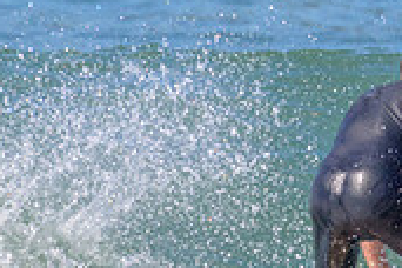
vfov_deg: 0.4
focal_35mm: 3669
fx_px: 40967
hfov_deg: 0.6
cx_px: 582
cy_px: 35
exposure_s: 1/2000
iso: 1100
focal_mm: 800
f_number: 11
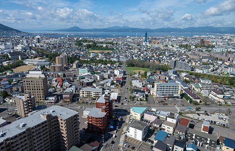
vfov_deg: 48.6
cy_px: 75
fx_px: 167
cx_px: 113
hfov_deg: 70.3
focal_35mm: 26
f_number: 8
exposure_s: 1/160
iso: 72
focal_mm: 24
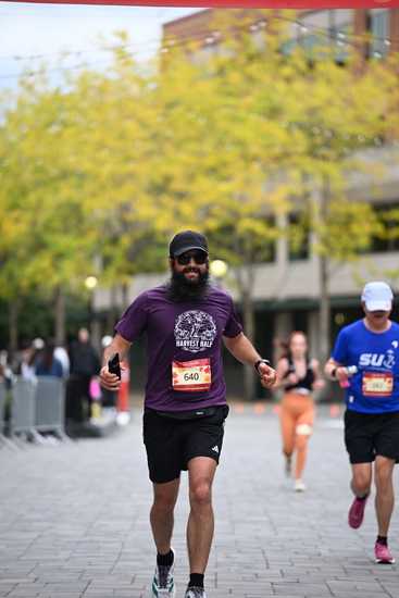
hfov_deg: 9.2
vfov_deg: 13.7
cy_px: 299
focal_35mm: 150
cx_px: 200
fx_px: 2492
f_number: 2.8
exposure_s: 1/2000
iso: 640
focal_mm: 150
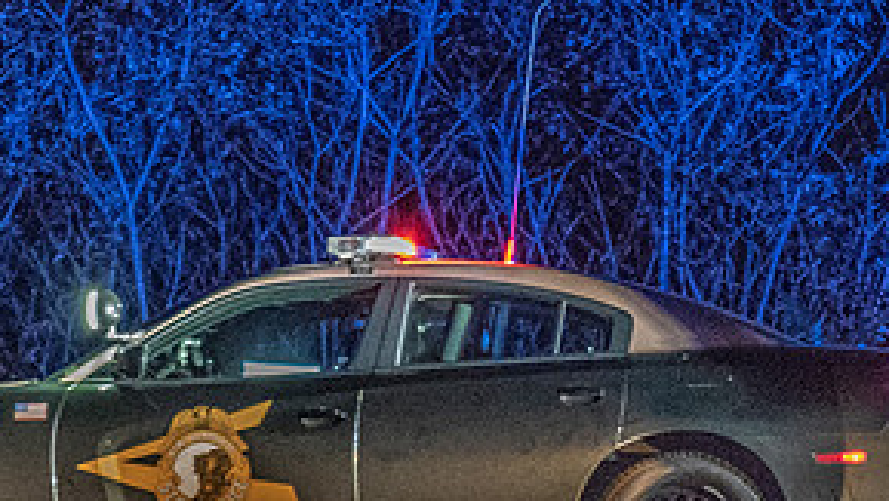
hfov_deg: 3.2
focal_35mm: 682
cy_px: 324
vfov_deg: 1.8
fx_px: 16087
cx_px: 376
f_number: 5.3
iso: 16000
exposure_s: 1/25
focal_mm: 175
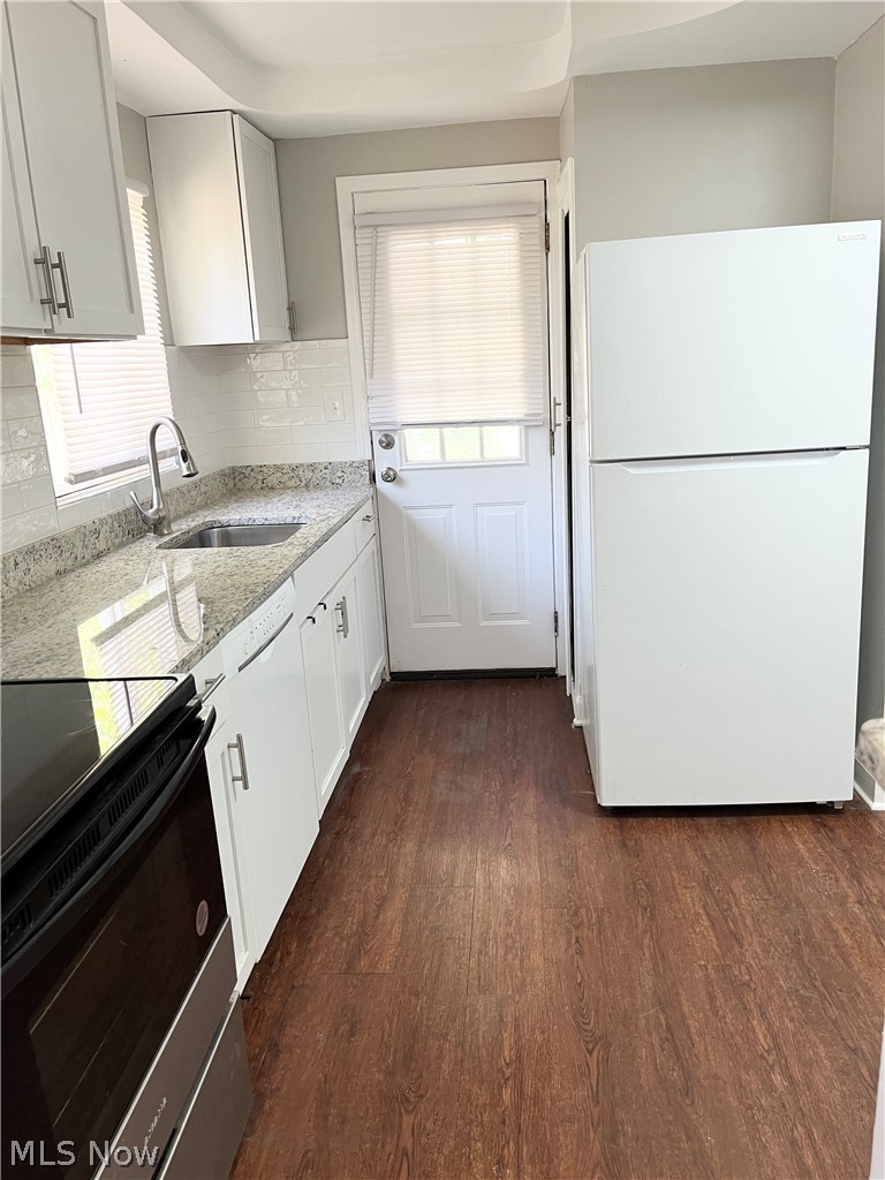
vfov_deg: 67.3
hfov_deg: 53.1
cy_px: 590
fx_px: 886
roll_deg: +4.4
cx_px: 442
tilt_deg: -14.9
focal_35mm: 26
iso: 80
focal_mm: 5.1
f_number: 1.6
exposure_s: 1/60
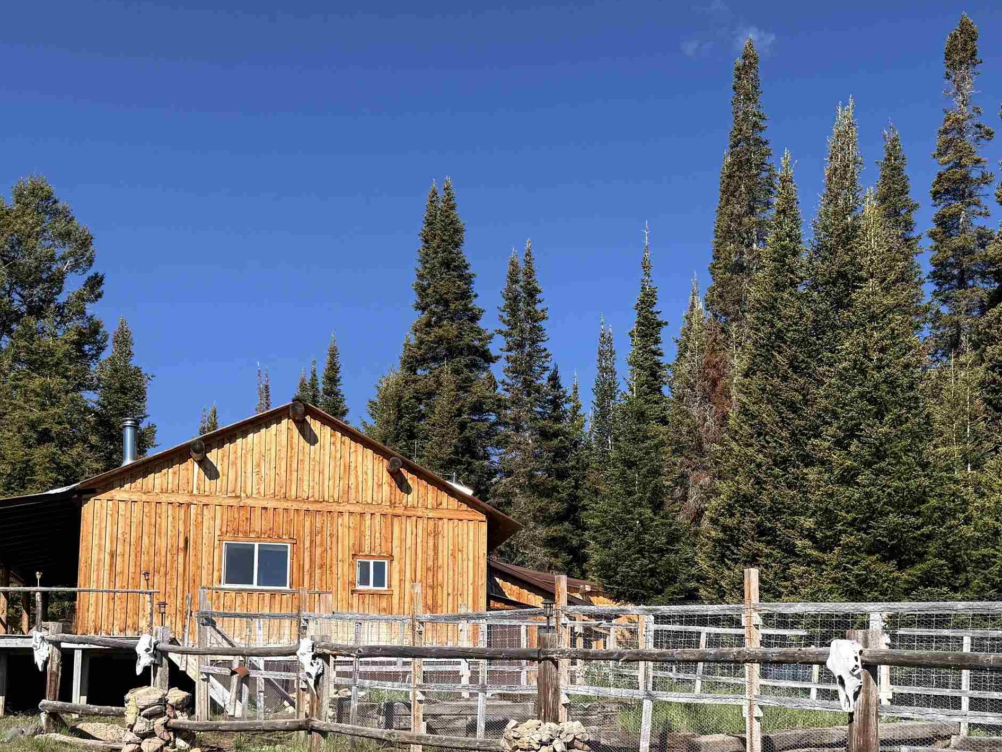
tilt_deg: +6.9
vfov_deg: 35.8
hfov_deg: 47.1
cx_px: 663
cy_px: 587
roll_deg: +0.7
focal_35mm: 39
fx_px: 1129
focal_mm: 6.76
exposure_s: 1/4167
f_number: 1.78
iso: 80
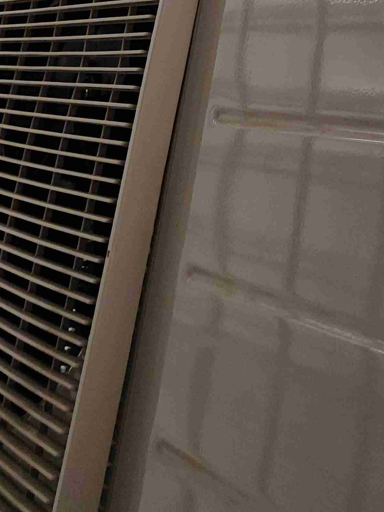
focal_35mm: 58
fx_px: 858
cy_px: -105
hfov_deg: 24.3
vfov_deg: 28.7
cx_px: 368
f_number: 1.88
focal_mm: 5.59
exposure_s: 1/50
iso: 899
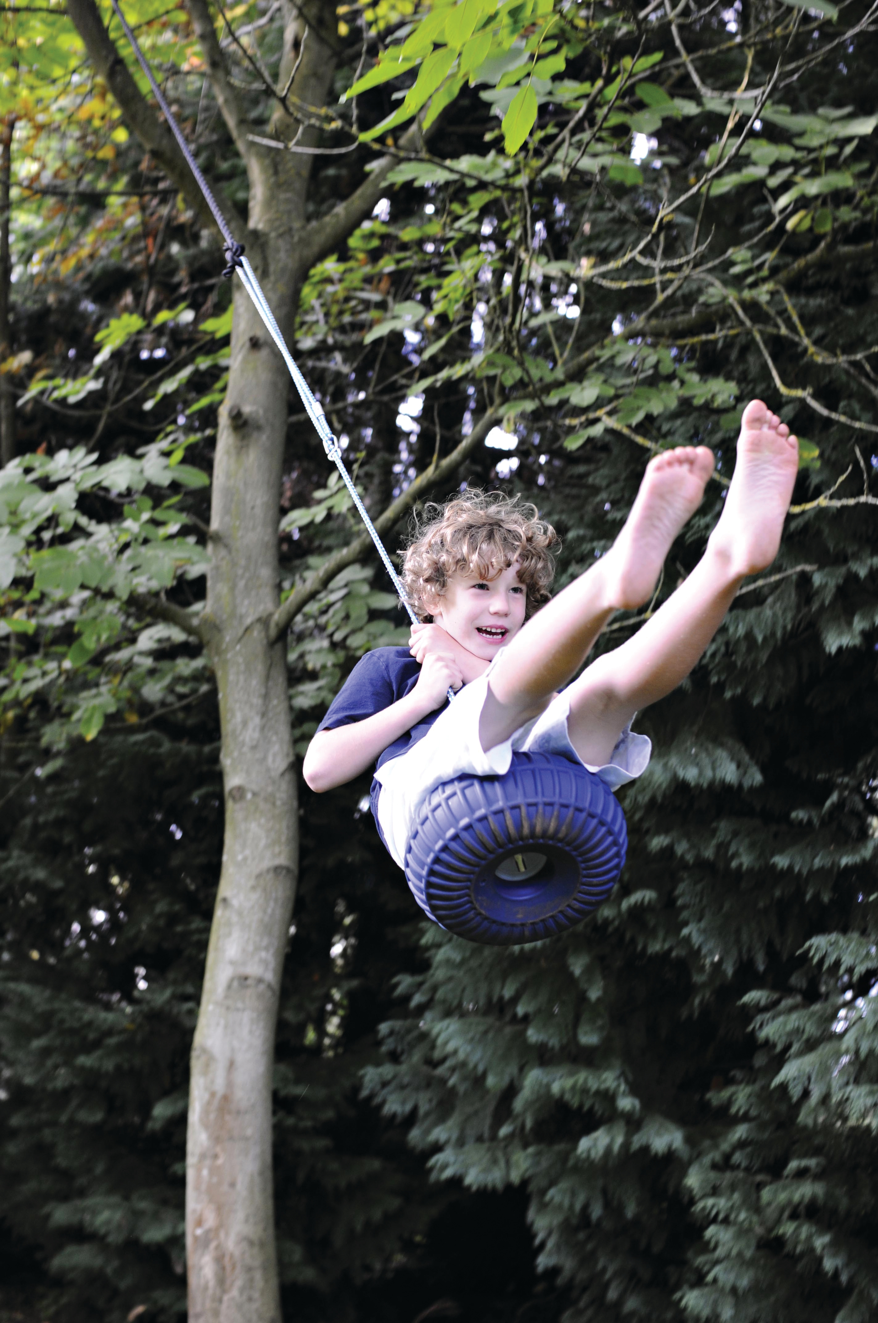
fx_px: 1650
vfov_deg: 43.7
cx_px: 439
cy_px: 662
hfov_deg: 29.8
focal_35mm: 45
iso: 320
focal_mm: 30
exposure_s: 1/60
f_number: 2.5
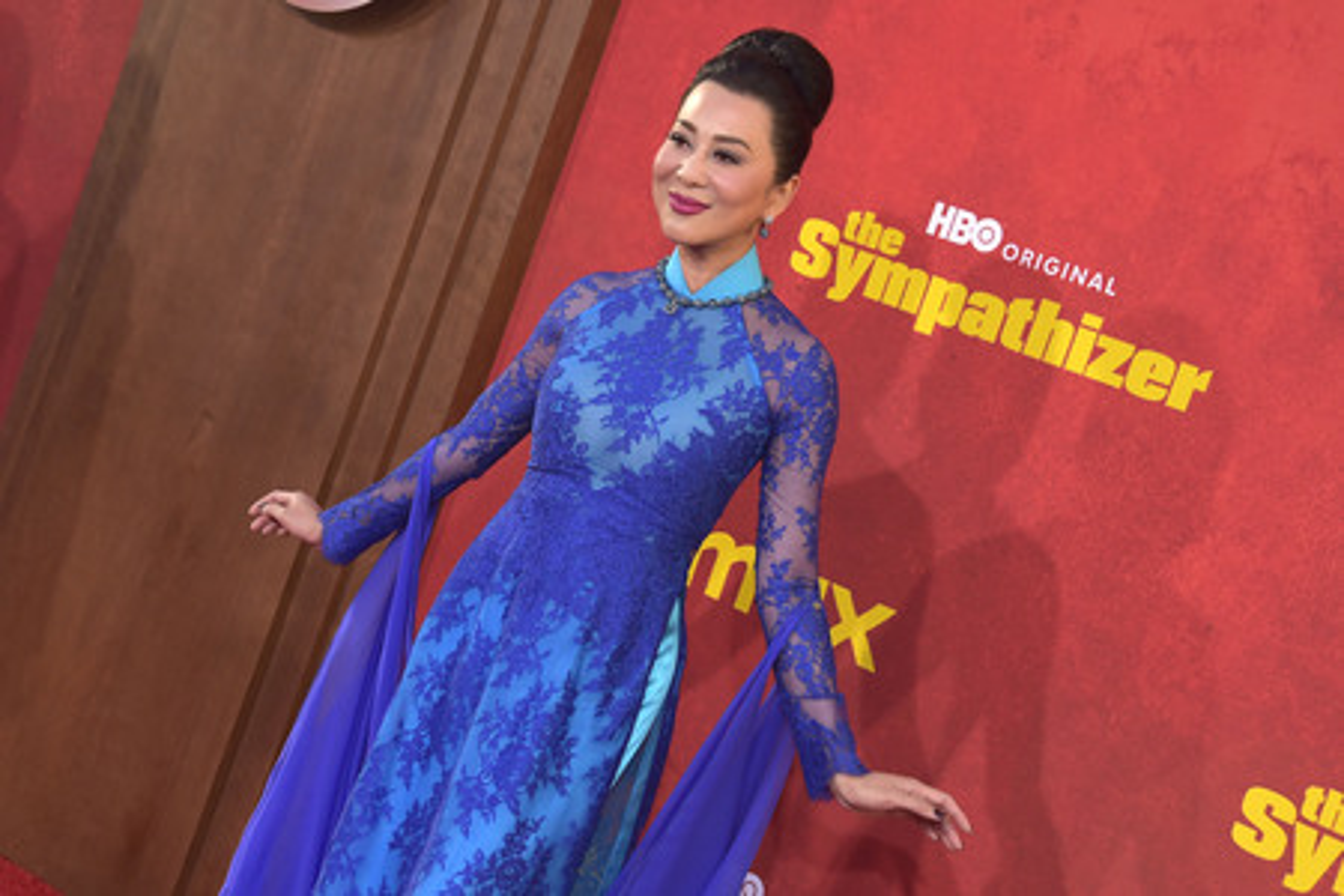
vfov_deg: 20.0
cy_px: 448
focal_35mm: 68
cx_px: 672
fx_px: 2538
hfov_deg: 29.7
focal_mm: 68
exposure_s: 1/1600
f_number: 6.3
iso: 800
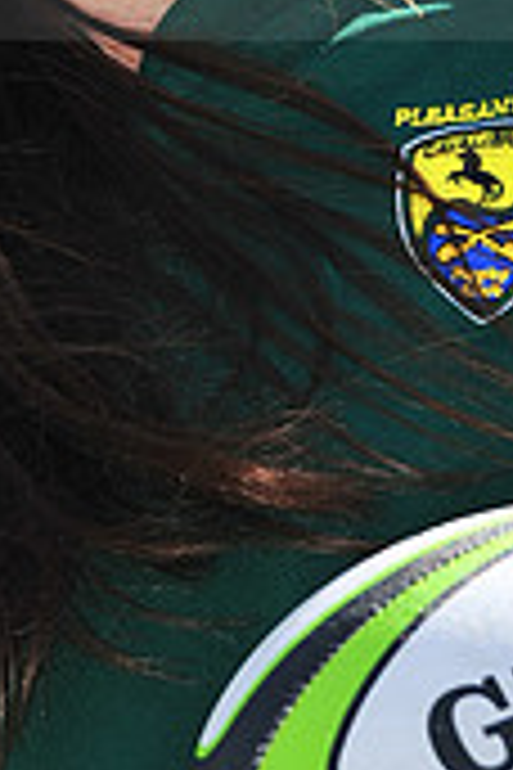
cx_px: 279
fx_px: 14512
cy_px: -104
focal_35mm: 679
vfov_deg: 3.0
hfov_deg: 2.0
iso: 200
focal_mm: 200
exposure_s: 1/1000
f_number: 4.5
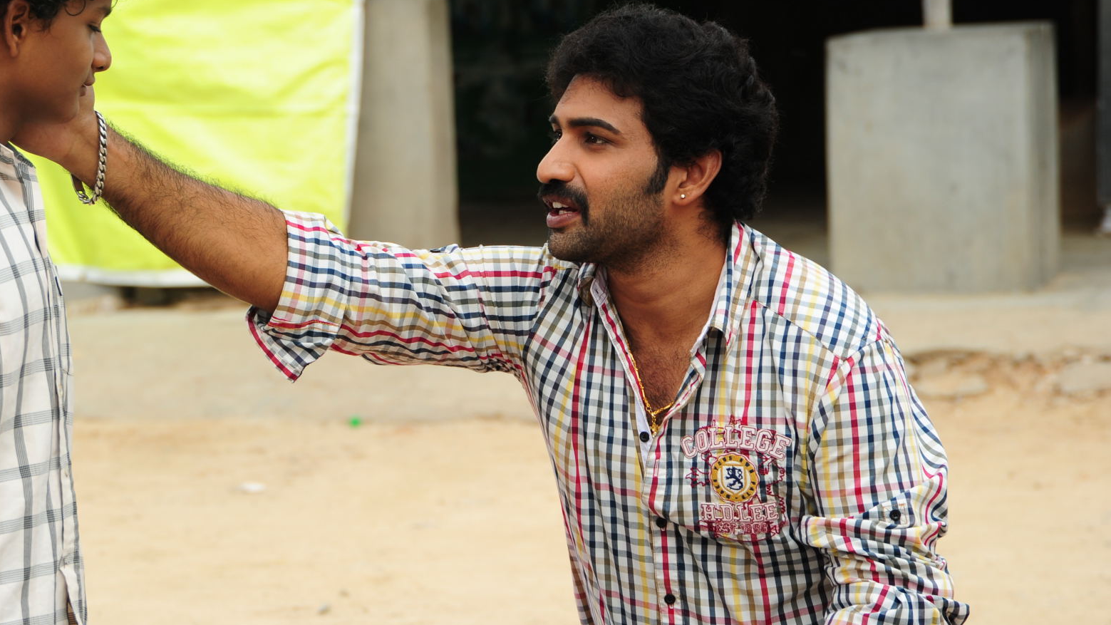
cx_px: 395
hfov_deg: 13.0
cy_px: 315
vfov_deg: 7.4
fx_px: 4861
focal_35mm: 165
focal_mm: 120
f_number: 7.1
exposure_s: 1/400
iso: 250
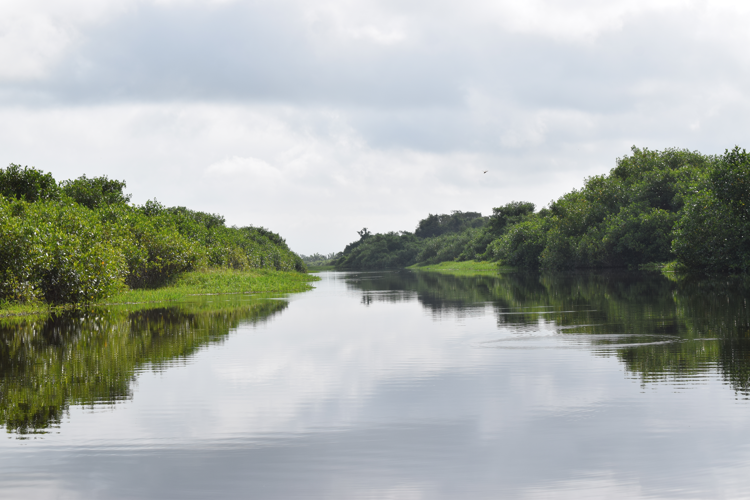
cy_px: 250
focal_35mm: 78
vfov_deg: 17.5
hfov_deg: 26.0
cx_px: 375
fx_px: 1625
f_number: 10
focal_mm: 52
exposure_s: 1/400
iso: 200
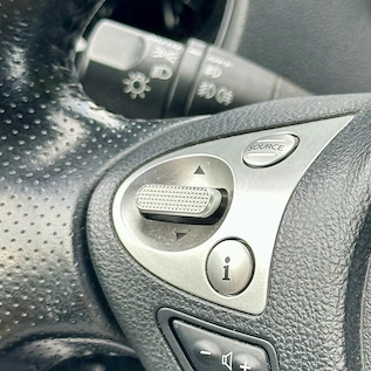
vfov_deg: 16.2
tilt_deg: -21.5
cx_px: 256
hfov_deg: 16.2
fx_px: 1297
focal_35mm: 107
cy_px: 267
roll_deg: +0.4
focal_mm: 6.86
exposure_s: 1/111
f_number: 1.78
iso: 80
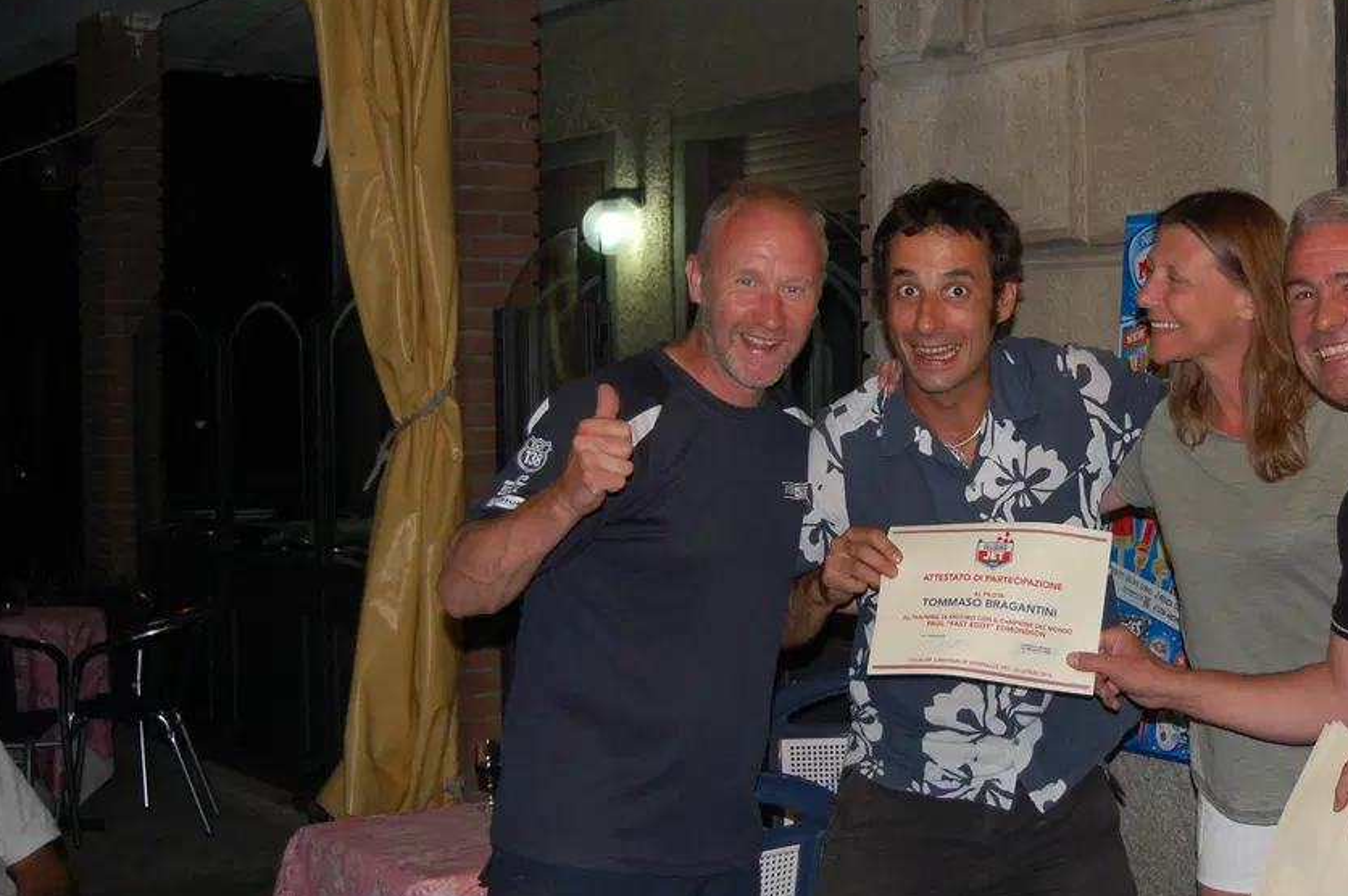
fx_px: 2496
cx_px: 930
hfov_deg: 29.9
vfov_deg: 20.4
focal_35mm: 67
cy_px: 414
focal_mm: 31
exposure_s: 1/60
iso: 400
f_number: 4.5
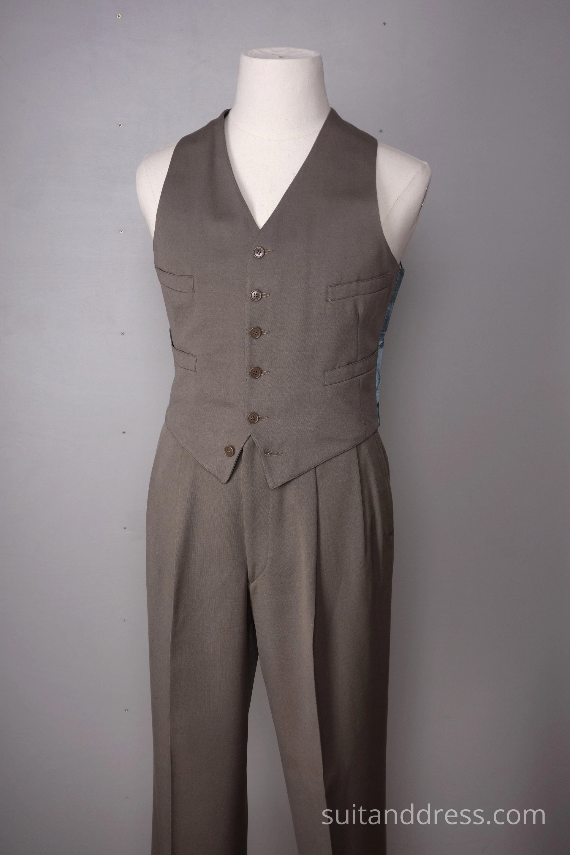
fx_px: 974
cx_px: 285
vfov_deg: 47.4
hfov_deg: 32.6
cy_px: 428
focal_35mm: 41
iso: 125
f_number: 4.5
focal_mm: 15.28
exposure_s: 1/10
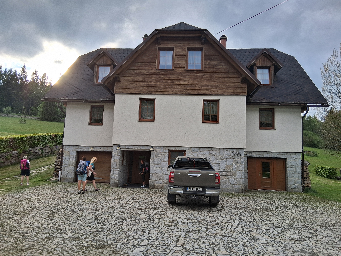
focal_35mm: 26
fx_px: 256
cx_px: 170
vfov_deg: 53.1
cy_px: 128
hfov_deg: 67.3
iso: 25
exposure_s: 1/161
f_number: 1.8
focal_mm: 3.98
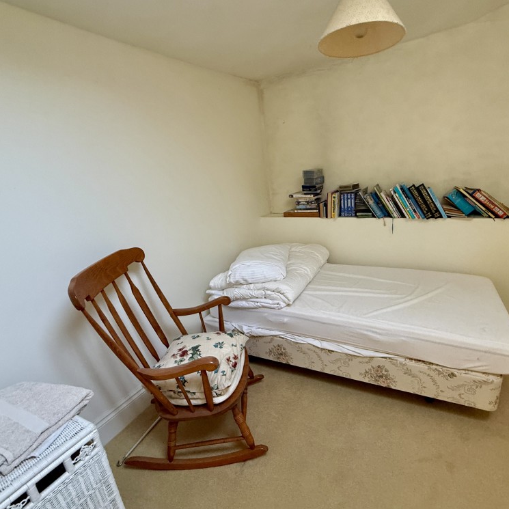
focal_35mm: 17
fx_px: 283
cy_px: 251
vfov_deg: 84.0
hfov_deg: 83.4
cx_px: 294
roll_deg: +3.8
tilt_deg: -15.0
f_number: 2.2
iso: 320
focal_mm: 2.22
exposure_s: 1/67
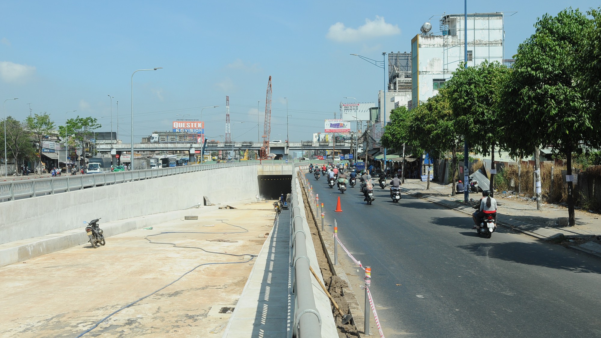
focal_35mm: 44
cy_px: 164
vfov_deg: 27.1
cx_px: 301
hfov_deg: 46.4
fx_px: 701
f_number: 6.3
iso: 250
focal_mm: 28
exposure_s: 1/1000
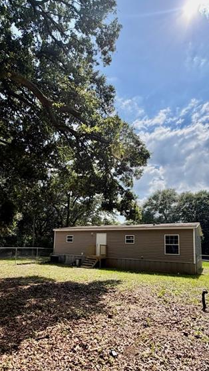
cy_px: 221
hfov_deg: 53.3
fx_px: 207
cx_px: 85
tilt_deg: +7.8
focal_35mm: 21
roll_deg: -2.7
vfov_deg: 82.9
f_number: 2.2
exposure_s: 1/1431
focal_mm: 2.22
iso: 32
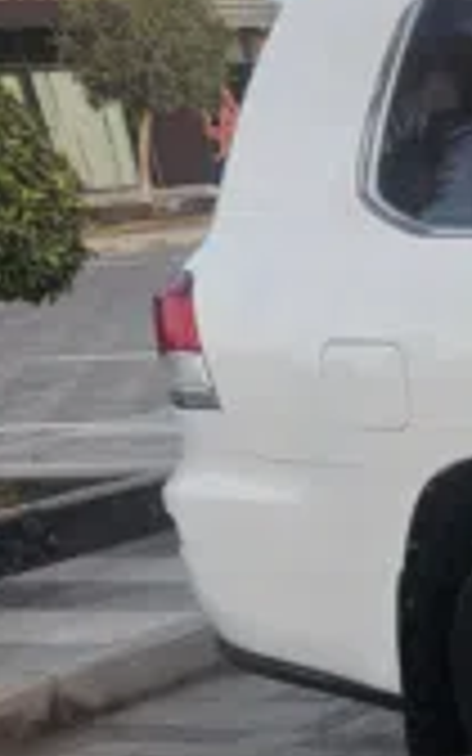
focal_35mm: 93
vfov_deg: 22.1
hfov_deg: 10.2
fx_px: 1914
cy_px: 576
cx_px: 1425
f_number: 1.7
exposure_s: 1/180
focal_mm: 6.3
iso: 64
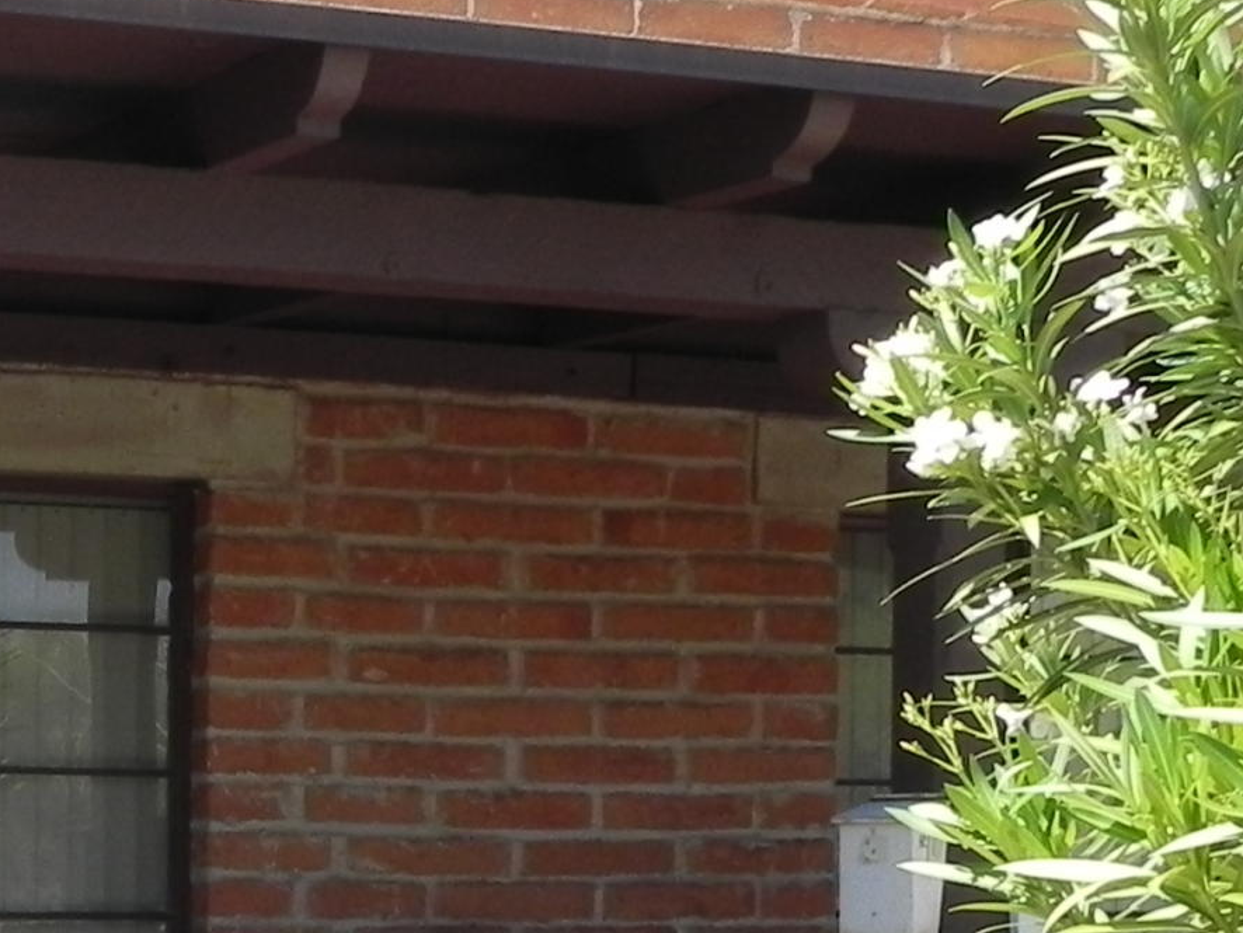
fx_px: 3161
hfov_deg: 20.6
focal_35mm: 88
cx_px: -288
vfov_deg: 16.4
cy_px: 974
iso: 160
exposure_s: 1/258
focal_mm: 4.6
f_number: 6.3
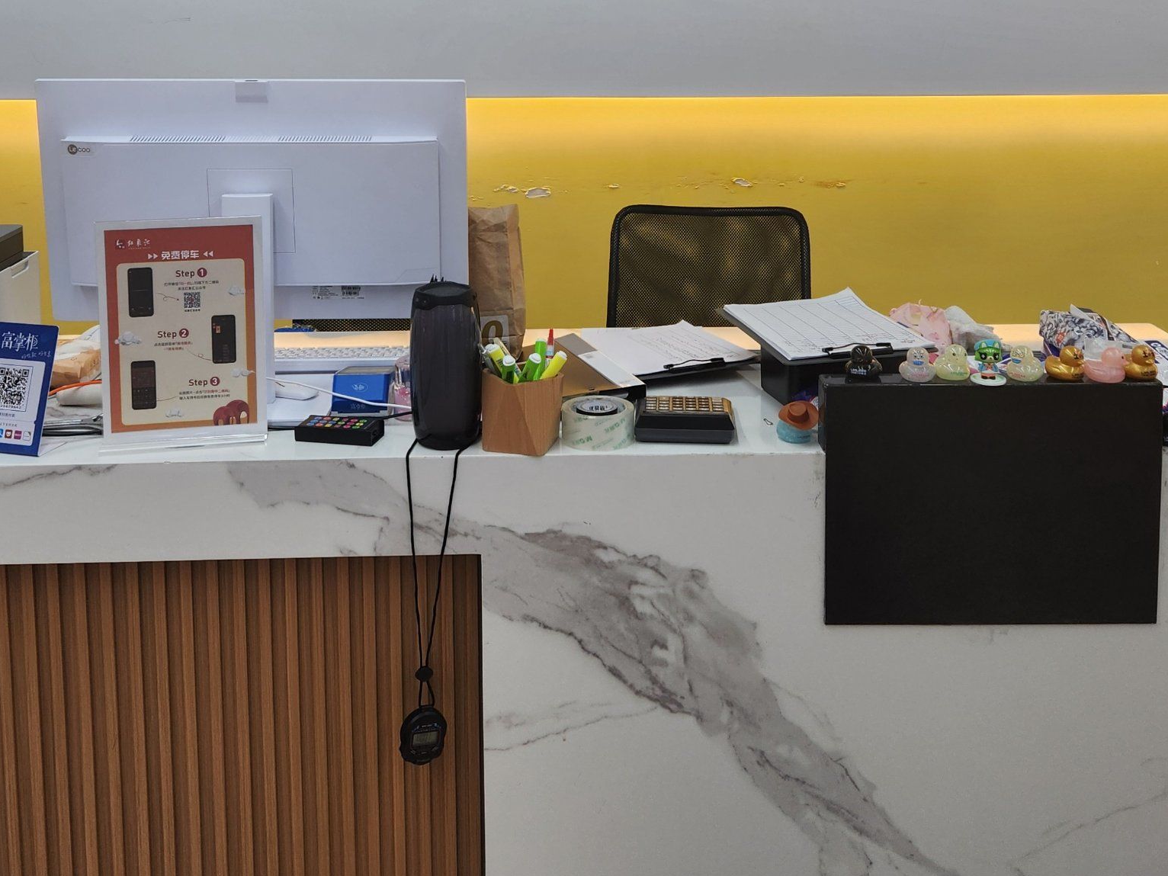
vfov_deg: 33.6
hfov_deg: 45.8
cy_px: 122
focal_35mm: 41
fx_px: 1383
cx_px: 552
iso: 50
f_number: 1.8
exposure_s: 1/100
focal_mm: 5.4
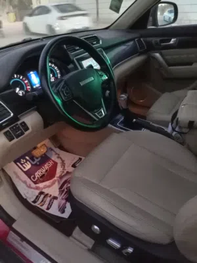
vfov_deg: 67.3
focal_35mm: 26
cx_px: 98
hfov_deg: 53.1
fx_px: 197
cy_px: 132
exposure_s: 1/16.7
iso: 1499
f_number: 1.8
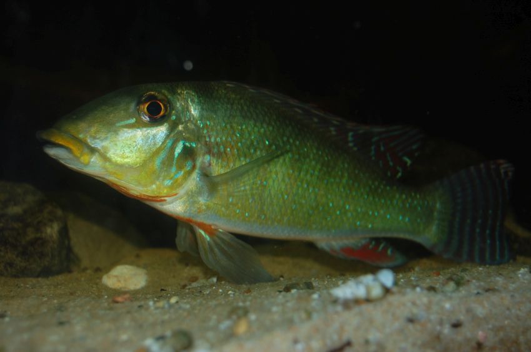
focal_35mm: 57
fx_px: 839
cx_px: 266
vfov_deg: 23.7
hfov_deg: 35.1
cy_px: 176
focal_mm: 38
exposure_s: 1/125
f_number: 5.6
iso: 200
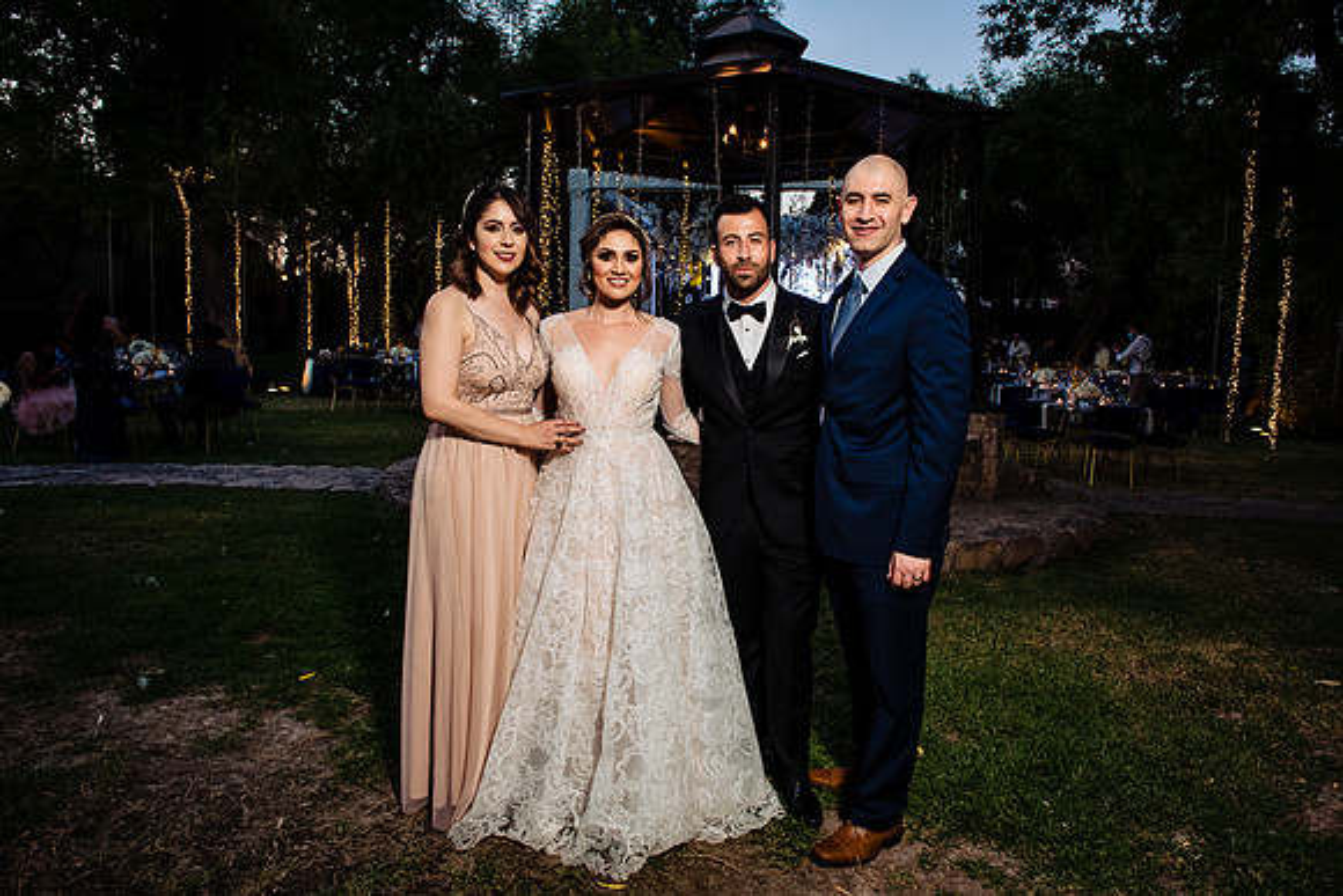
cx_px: 672
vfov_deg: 53.2
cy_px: 448
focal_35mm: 24
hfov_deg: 73.7
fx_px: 896
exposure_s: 1/200
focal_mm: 24
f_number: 6.3
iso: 1250
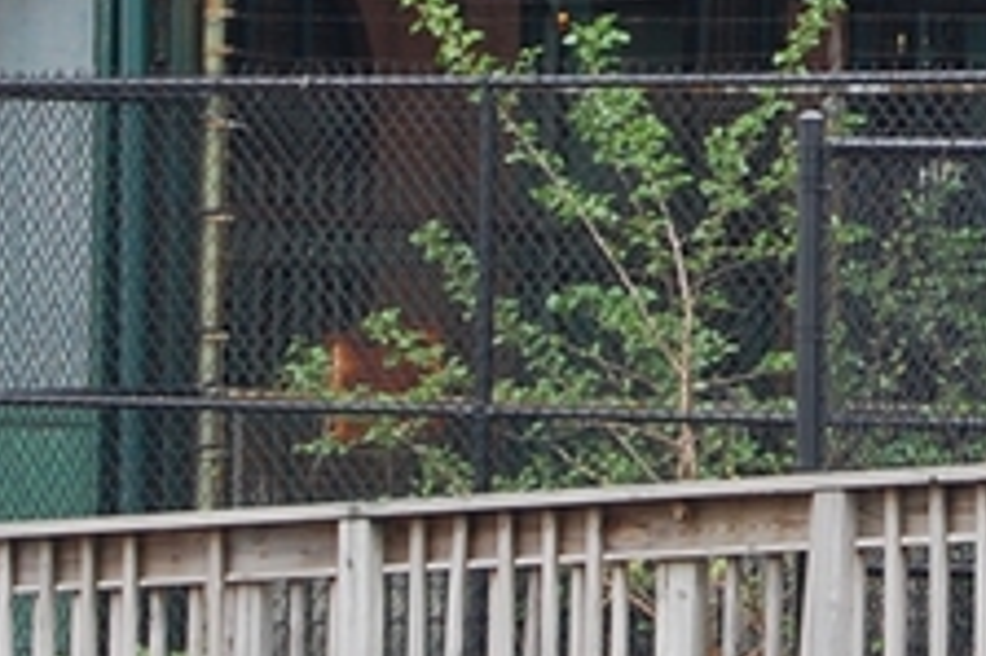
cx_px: 1034
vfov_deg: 4.1
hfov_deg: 6.2
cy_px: -167
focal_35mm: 332
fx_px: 9086
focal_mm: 55
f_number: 8
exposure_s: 1/80
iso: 400
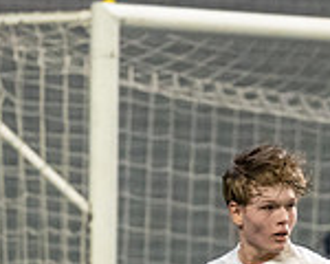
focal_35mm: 1135
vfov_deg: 1.4
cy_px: 420
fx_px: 11085
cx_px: 301
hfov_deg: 1.7
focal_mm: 200
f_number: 3.2
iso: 5000
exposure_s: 1/1250
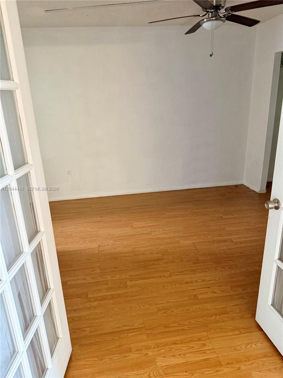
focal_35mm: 24
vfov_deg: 71.6
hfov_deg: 56.8
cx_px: 142
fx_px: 262
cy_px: 189
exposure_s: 1/60
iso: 320
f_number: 1.78
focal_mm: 6.76
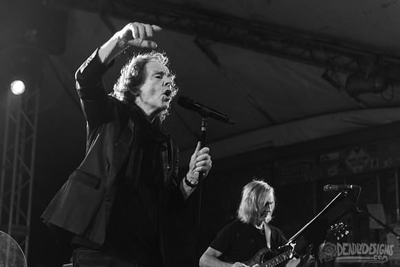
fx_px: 846
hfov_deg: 26.6
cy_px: 126
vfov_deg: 17.9
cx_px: 182
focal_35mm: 76
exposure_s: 1/500
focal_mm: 70
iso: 1600
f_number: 3.2
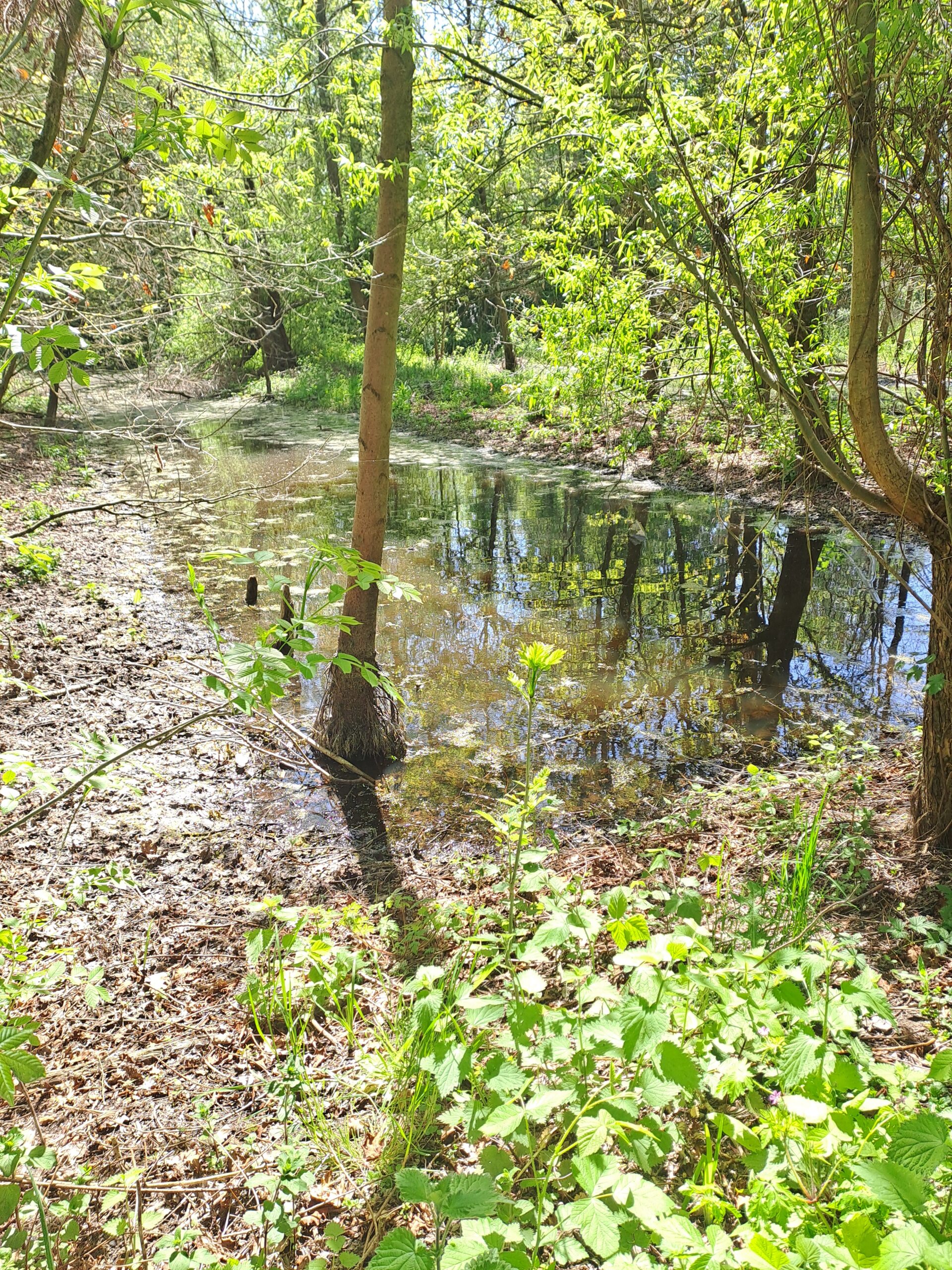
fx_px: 917
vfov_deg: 69.4
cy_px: 635
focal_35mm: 25
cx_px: 476
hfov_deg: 54.9
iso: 32
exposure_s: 1/233
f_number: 1.8
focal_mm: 4.65
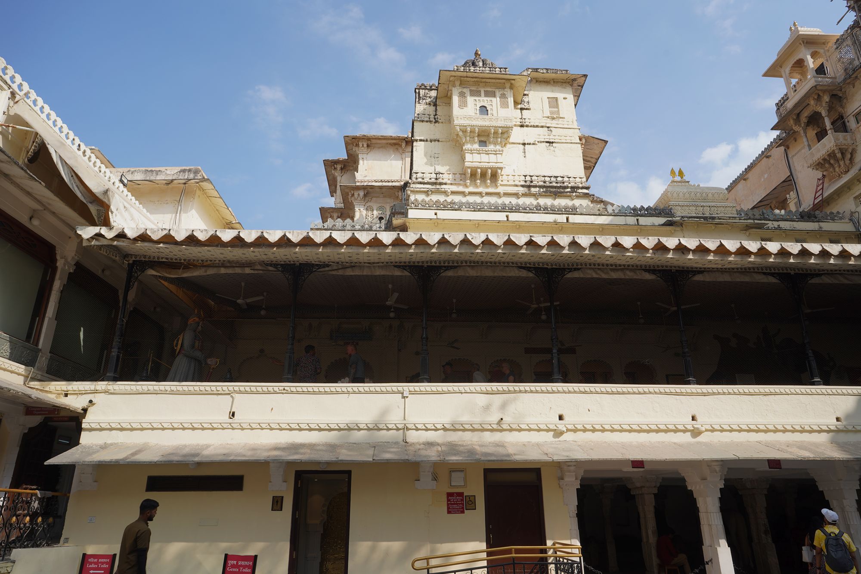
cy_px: 287
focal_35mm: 24
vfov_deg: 53.1
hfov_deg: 73.7
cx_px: 430
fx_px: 574
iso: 100
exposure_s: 1/100
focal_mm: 24
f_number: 11
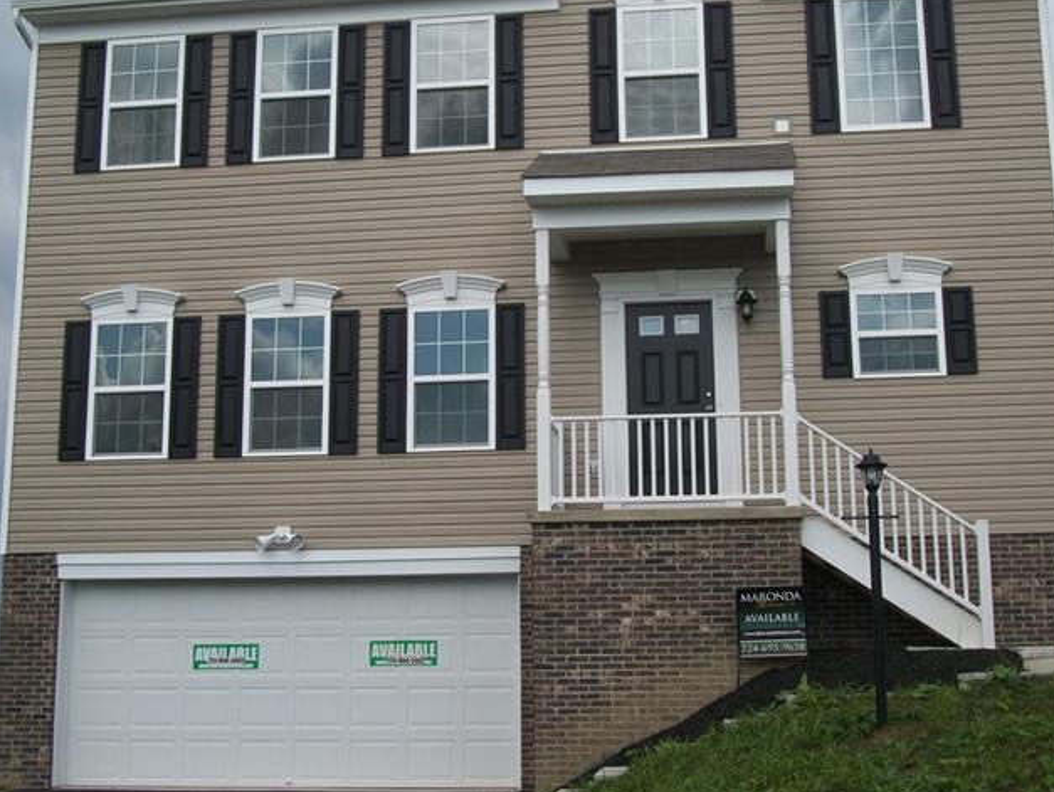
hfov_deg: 37.5
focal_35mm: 51
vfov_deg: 28.6
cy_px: 365
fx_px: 1554
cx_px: 538
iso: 80
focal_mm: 7.1
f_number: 9.9
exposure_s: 1/200
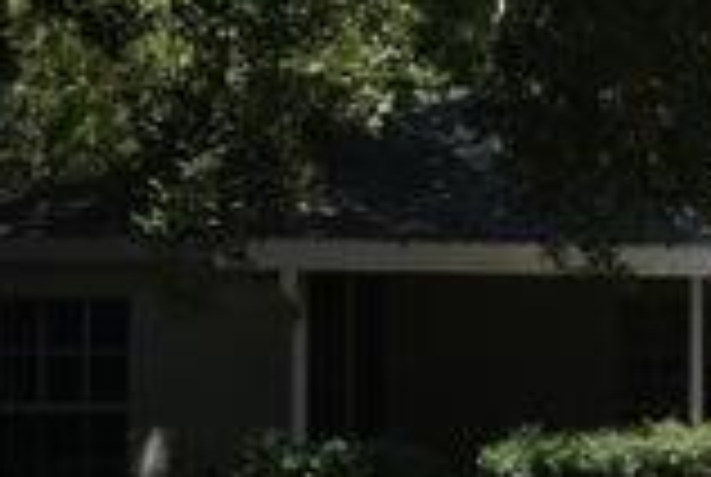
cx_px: 1168
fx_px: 2157
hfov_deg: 16.5
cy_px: 356
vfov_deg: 12.6
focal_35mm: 109
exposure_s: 1/200
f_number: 9
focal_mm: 24
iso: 100
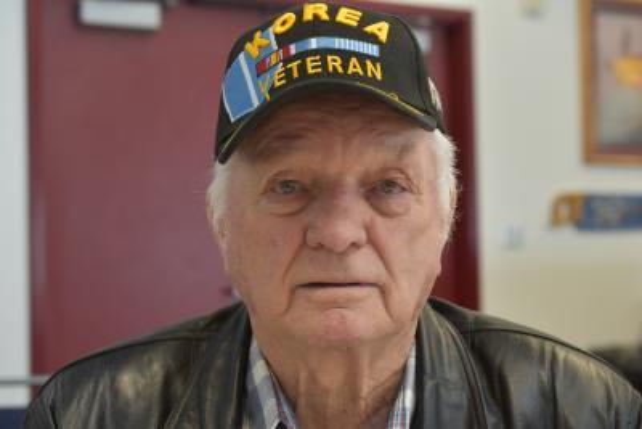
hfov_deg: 33.4
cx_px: 321
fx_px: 1070
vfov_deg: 22.6
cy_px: 214
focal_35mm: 60
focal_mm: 40
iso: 500
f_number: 4
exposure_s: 1/60
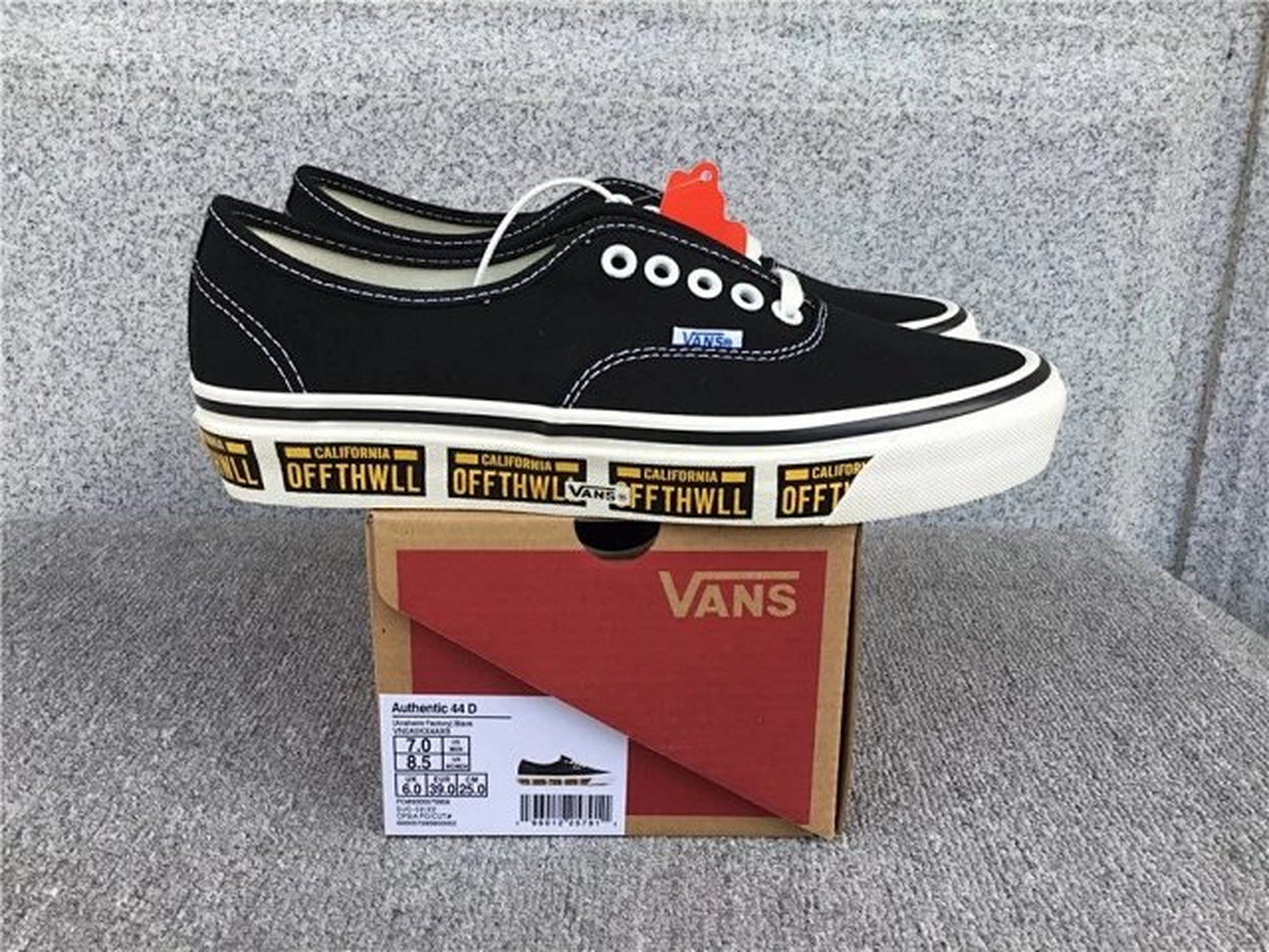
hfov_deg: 58.4
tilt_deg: -16.1
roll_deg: -1.4
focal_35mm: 31
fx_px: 1136
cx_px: 634
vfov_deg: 45.4
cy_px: 476
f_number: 2.4
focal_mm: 3.3
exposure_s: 1/128
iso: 25
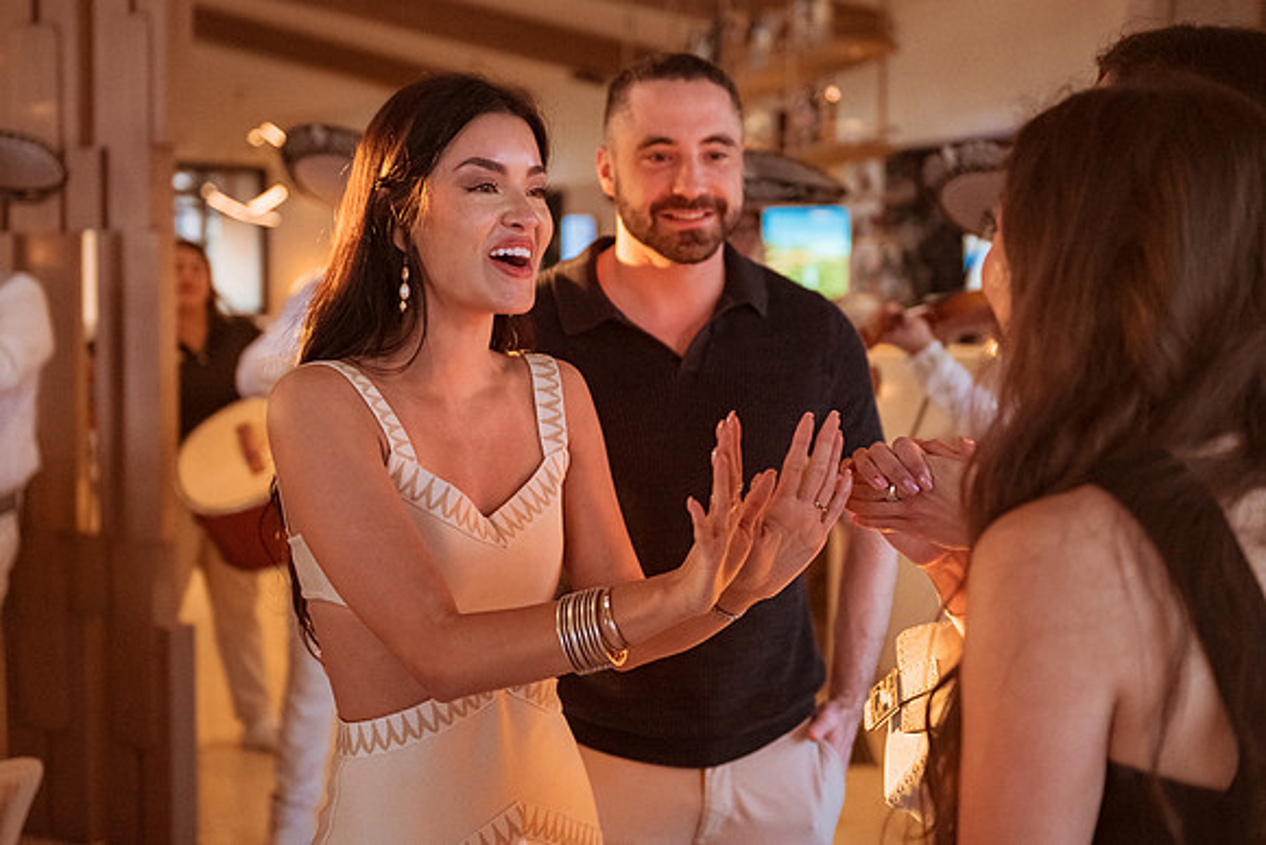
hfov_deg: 35.9
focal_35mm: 56
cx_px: 566
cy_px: 374
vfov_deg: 24.4
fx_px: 1953
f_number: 2.8
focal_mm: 48
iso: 2000
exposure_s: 1/500
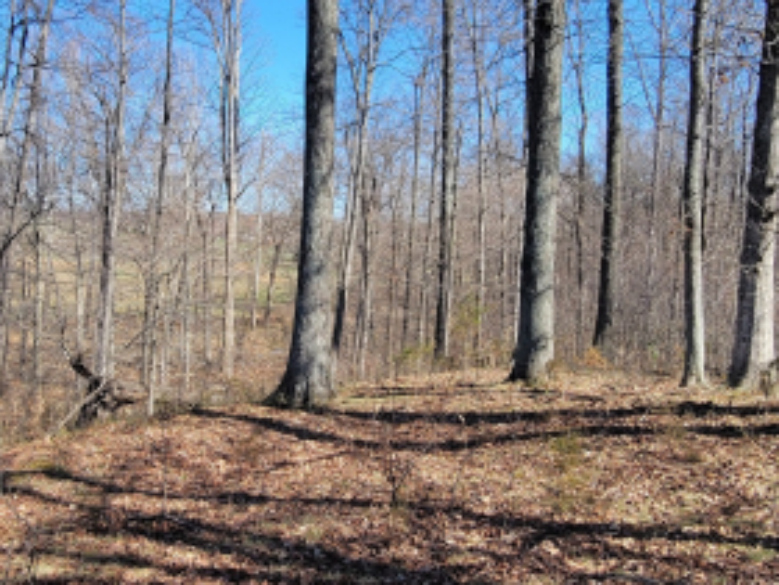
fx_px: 698
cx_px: 324
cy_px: 248
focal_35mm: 31
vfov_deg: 45.3
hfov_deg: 58.0
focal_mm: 2.2
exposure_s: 1/805
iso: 50
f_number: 2.2
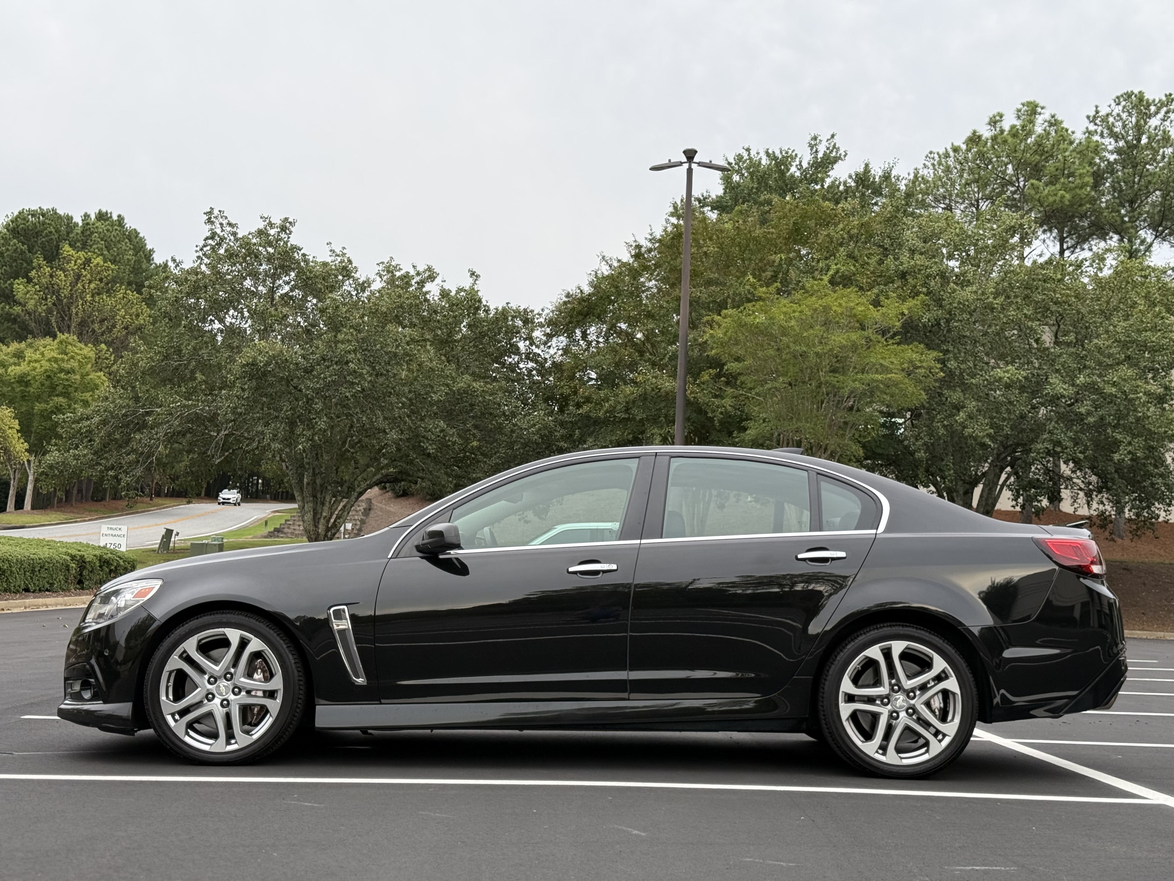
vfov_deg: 30.3
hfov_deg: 39.7
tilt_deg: +6.1
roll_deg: -3.2
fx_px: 1628
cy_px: 440
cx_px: 587
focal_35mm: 48
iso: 64
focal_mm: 6.76
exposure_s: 1/246
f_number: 1.78
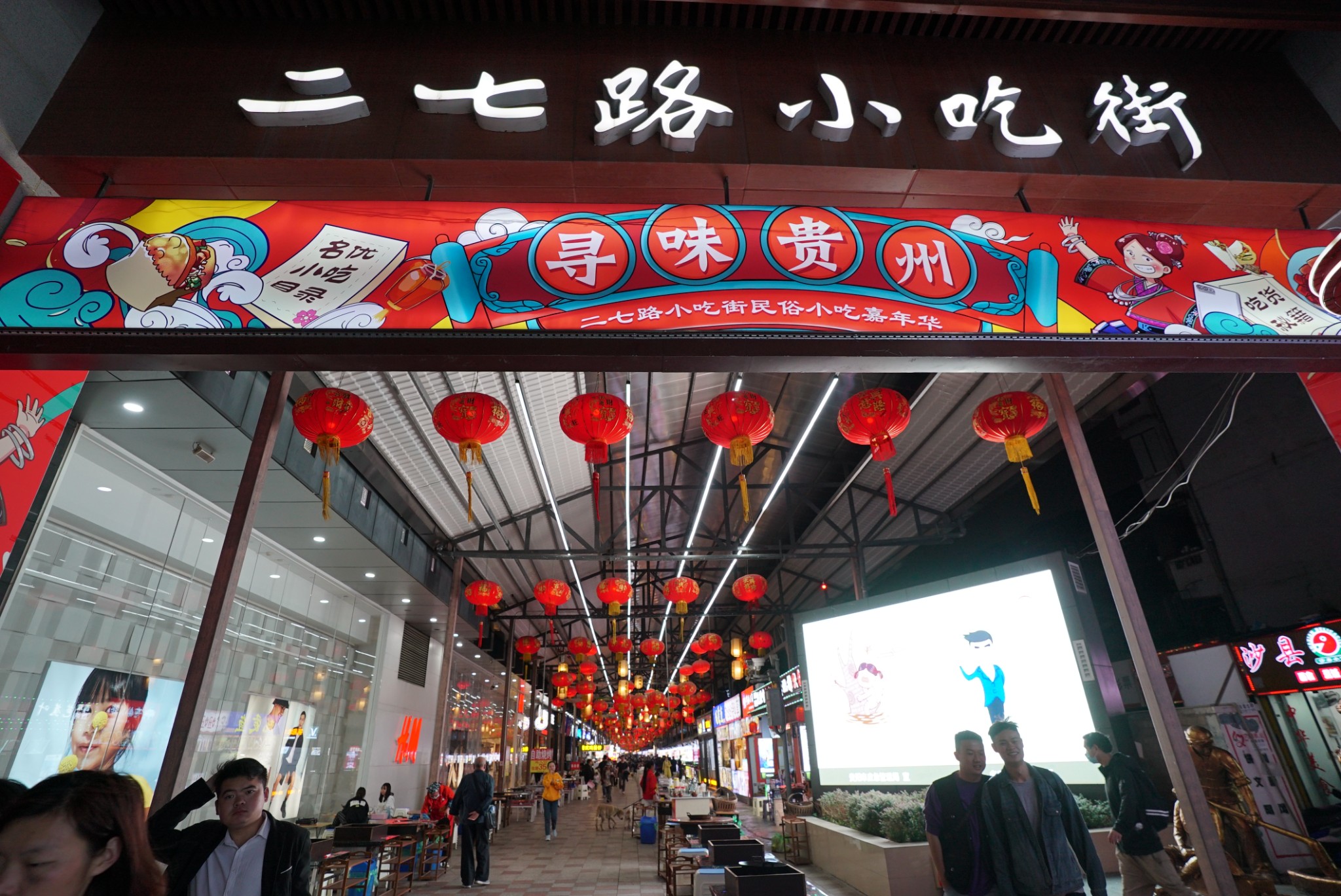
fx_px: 634
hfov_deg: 93.2
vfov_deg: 70.5
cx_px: 670
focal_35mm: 17
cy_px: 448
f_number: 4
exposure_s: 1/160
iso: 640
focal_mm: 17
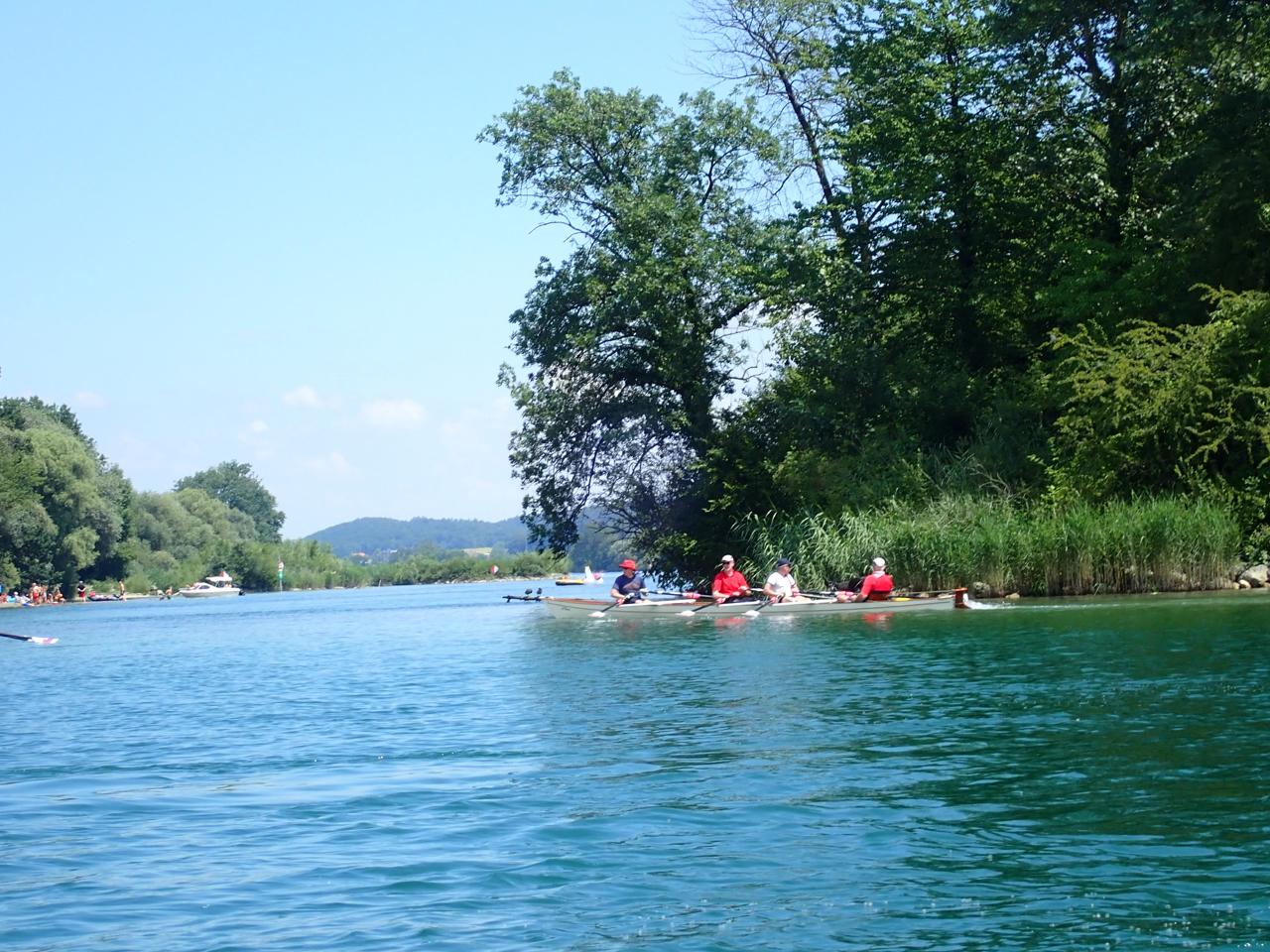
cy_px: 476
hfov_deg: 19.6
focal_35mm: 100
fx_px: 3669
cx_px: 635
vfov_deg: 14.8
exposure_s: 1/200
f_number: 6.3
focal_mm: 18
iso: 100
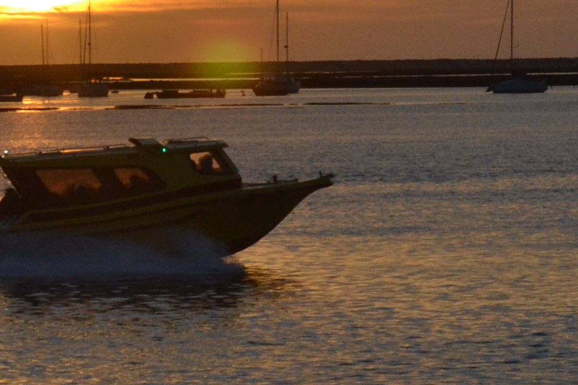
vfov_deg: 4.2
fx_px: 5201
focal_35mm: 324
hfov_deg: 6.4
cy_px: 18
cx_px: 111
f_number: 7.1
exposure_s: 1/1250
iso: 400
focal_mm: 50
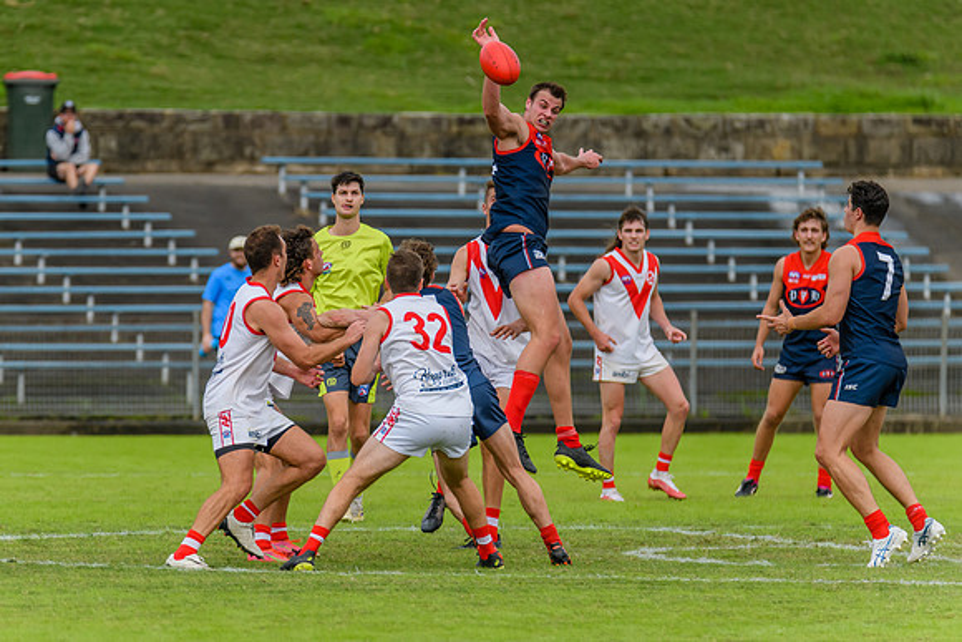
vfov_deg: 2.6
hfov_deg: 3.8
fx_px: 14387
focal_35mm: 538
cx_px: 398
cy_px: 249
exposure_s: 1/2500
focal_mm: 420
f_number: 6.3
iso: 800
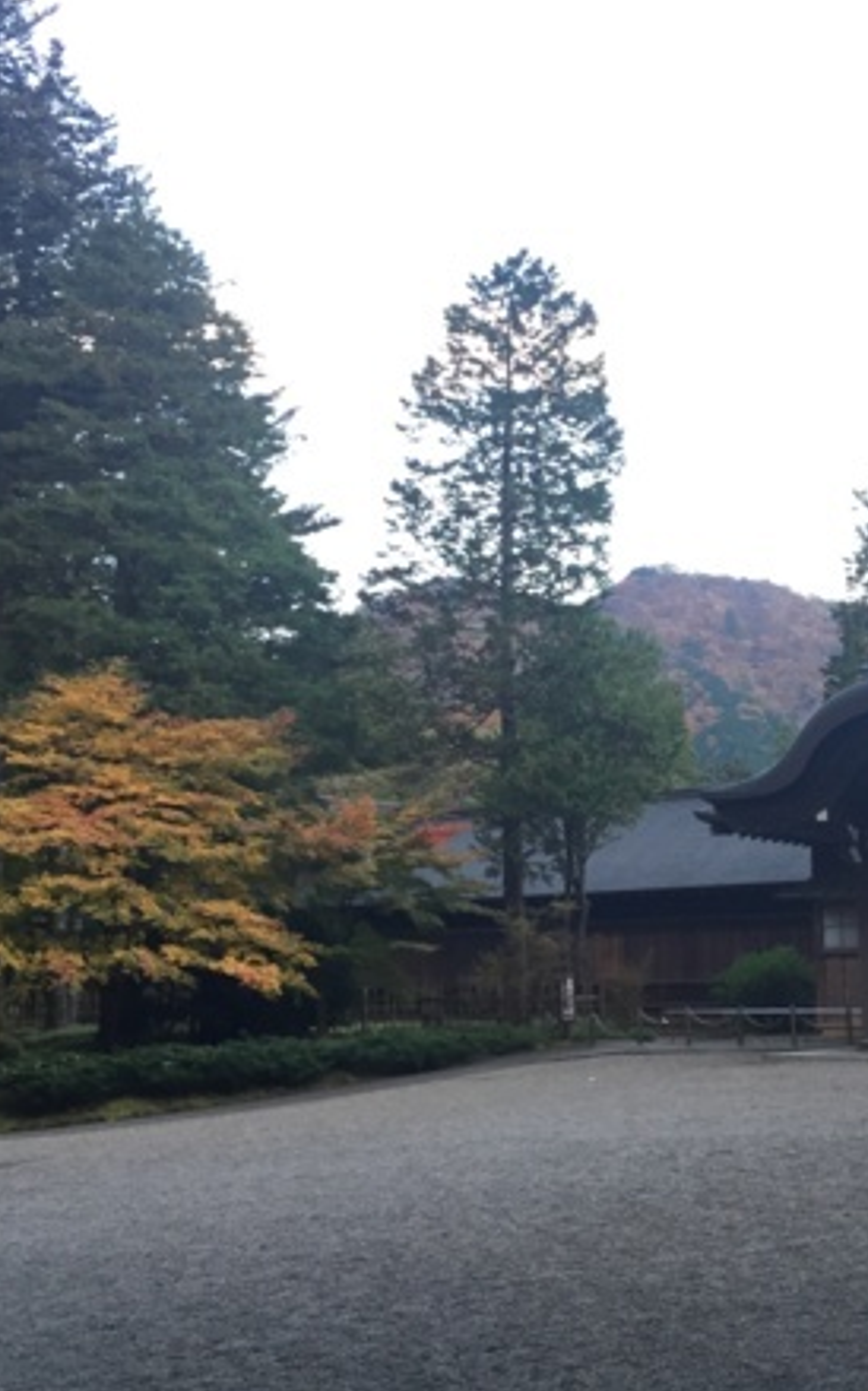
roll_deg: +0.8
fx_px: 1591
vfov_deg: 47.2
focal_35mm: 42
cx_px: 662
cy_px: 688
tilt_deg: +8.7
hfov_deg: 30.0
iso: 64
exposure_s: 1/30
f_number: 2.2
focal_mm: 4.15
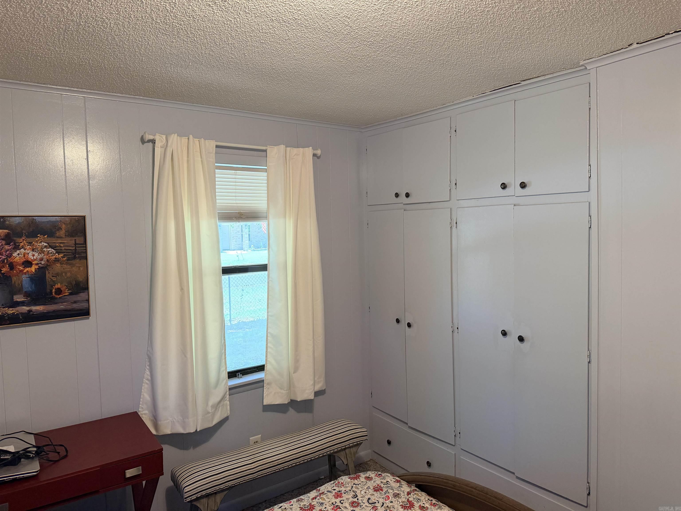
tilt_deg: -1.4
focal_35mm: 24
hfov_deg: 71.6
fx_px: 472
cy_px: 256
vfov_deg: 56.8
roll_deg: +0.8
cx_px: 340
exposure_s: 1/120
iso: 250
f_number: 1.78
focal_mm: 6.76
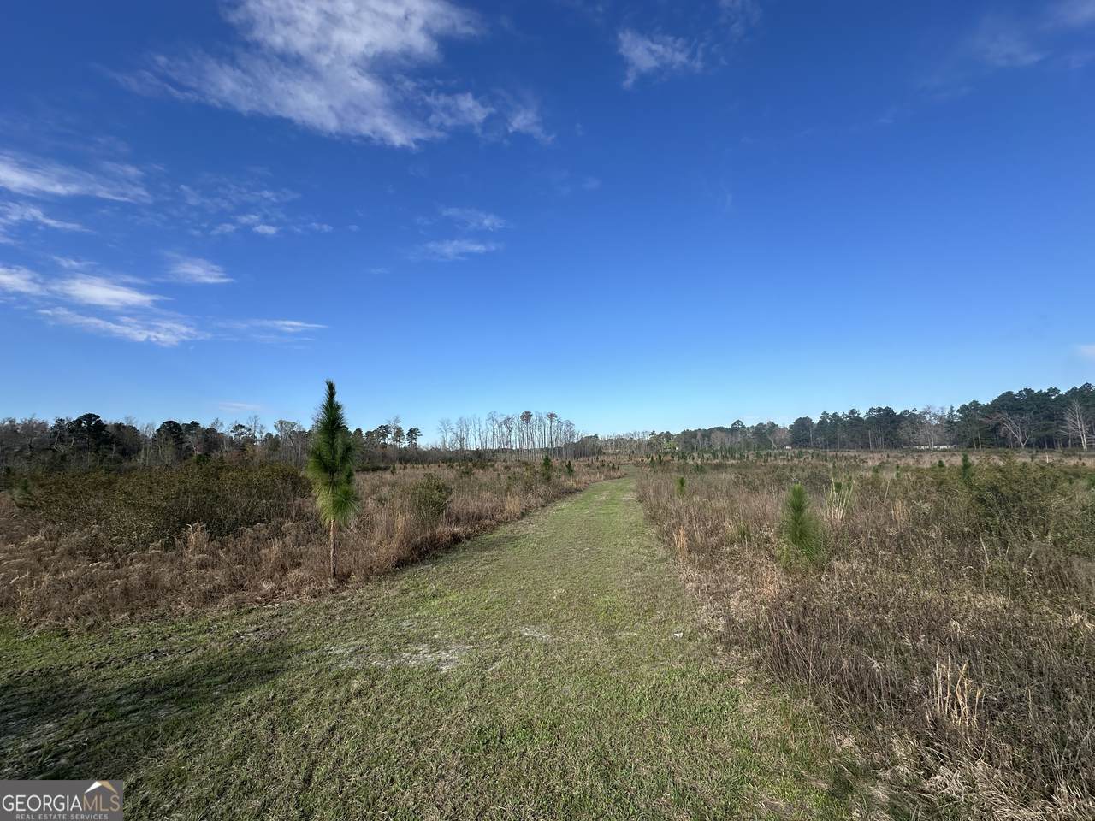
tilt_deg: +7.2
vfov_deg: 85.7
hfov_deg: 102.1
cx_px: 548
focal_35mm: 14
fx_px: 443
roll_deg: +1.7
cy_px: 410
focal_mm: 2.22
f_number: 2.2
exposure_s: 1/1949
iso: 50
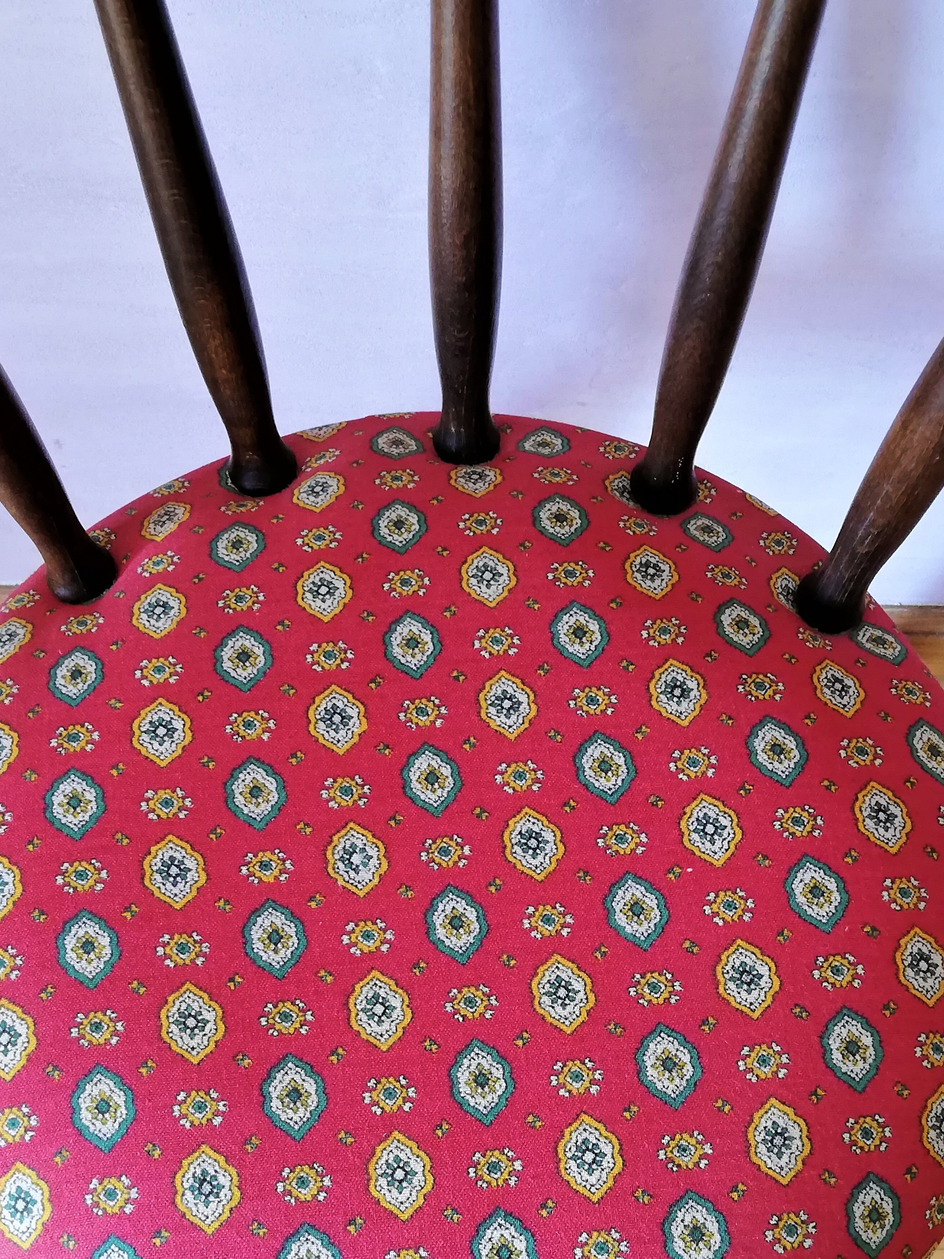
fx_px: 1636
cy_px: 806
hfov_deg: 32.2
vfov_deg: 41.7
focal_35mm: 45
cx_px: 473
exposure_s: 1/33.3
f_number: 2.2
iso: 250
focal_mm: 3.81
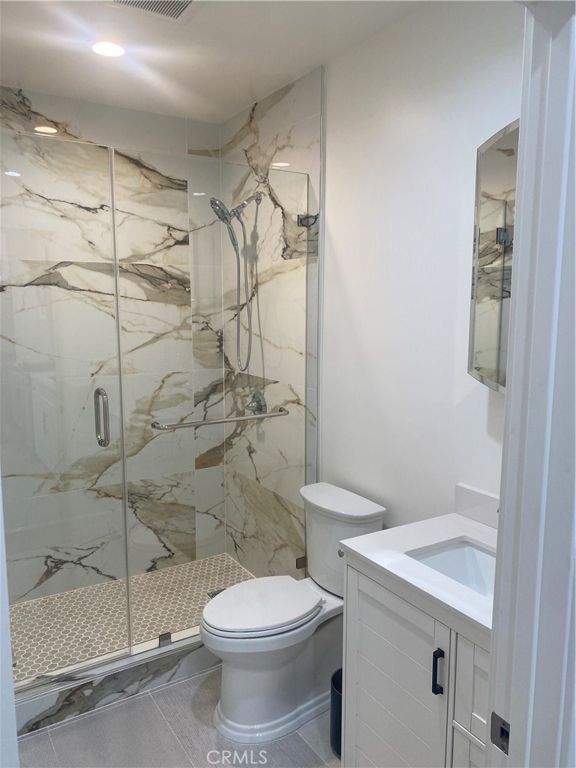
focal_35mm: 26
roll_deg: -0.2
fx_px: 577
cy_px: 384
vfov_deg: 67.3
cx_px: 288
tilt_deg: -7.8
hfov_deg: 53.1
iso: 100
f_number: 1.8
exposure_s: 1/120
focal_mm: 4.25
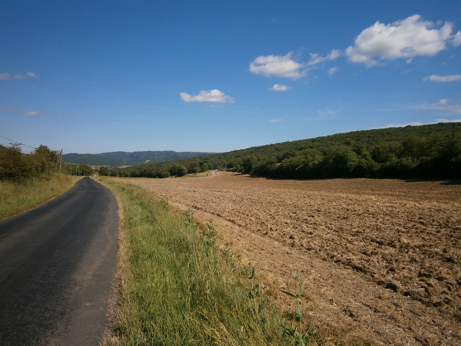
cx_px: 230
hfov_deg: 67.3
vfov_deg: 53.1
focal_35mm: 26
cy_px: 173
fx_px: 346
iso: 80
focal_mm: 4.7
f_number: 8
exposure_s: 1/250
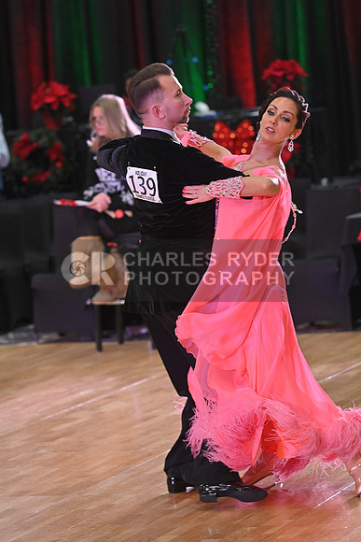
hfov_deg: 8.9
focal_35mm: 155
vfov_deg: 13.2
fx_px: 2330
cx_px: 180
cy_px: 271
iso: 3200
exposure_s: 1/400
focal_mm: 155
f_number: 5
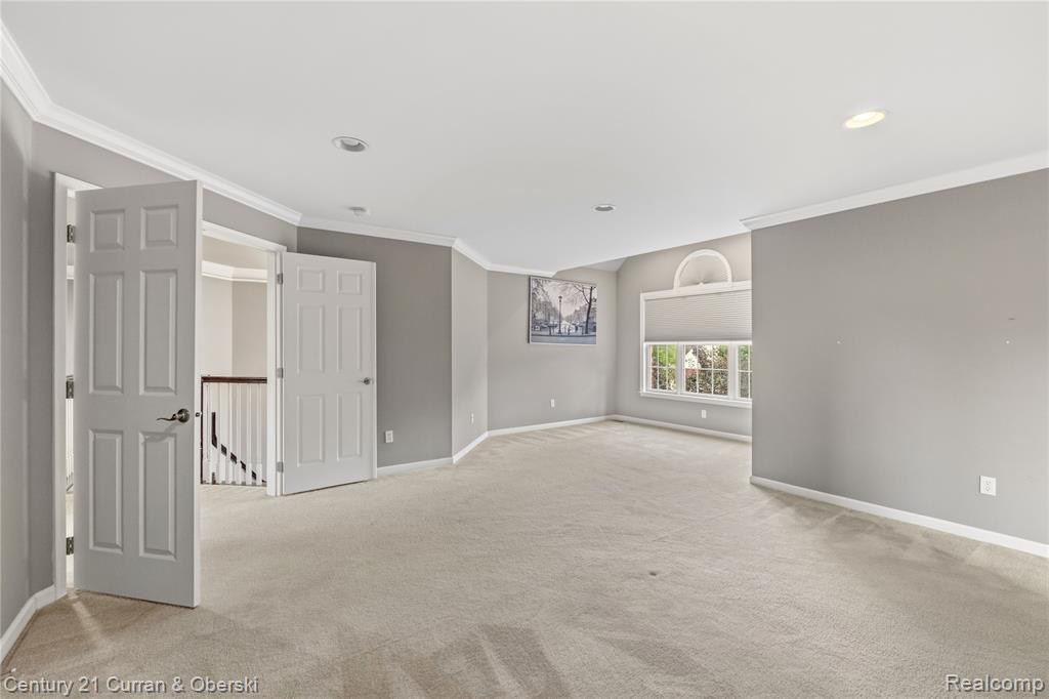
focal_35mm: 15
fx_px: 437
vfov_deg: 77.3
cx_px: 524
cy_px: 350
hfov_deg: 100.4
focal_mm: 10
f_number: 8
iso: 1250
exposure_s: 1/2
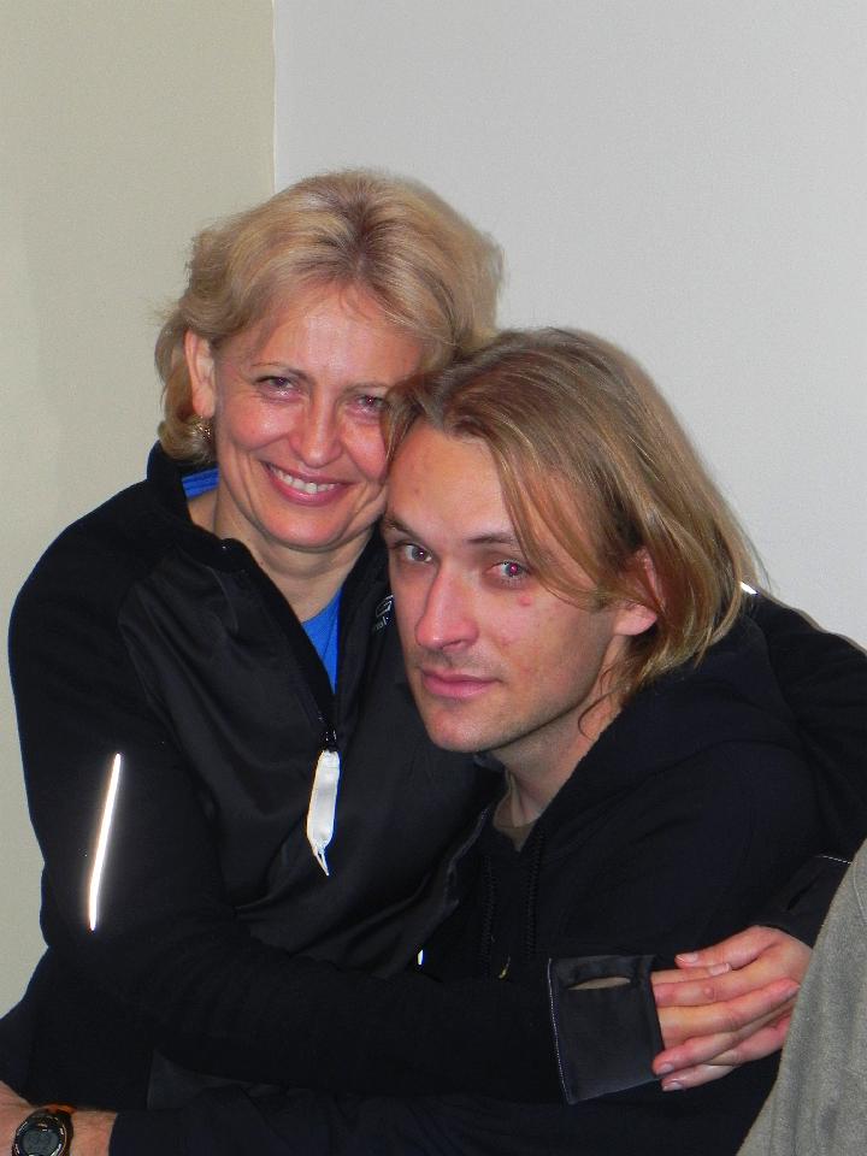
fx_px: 4809
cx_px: 434
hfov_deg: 10.3
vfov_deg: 13.7
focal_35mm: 144
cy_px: 578
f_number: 4.5
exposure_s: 1/30
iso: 245
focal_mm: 25.7
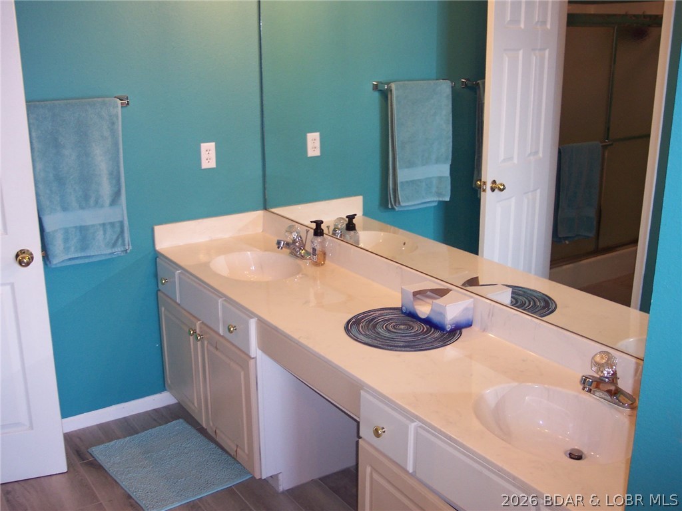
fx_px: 749
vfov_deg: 37.7
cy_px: 256
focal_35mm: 38
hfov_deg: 49.0
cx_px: 341
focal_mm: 8
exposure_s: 1/30
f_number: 2.8
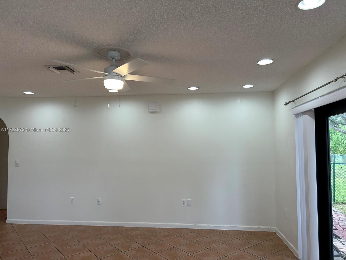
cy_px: 130
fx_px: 260
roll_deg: -0.6
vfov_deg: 53.1
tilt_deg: +3.1
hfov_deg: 67.3
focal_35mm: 26
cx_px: 173
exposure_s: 1/120
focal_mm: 5.7
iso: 50
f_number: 1.5
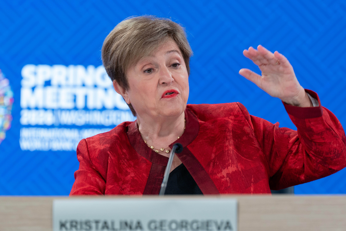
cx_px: 173
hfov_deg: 11.5
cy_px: 116
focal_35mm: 178
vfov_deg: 7.7
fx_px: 1711
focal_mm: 178
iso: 1600
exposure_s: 1/320
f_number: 3.5
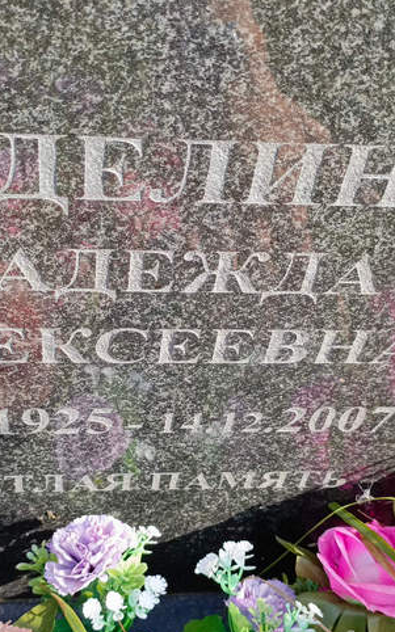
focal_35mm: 44
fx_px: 758
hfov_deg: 29.1
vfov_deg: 45.2
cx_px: 165
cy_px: 338
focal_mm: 4.76
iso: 113
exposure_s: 1/258
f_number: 1.69
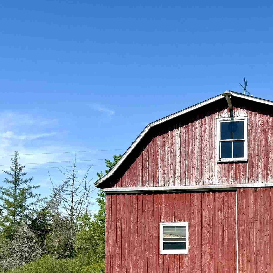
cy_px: 222
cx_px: 239
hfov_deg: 31.4
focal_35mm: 52
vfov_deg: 31.8
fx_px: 464
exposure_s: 1/4673
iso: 80
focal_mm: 6.76
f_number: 1.78
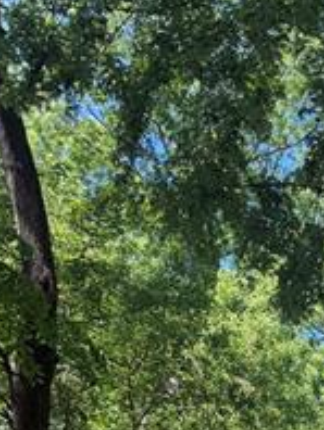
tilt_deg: -1.5
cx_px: 594
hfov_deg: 14.0
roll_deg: -1.3
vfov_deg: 17.4
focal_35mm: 93
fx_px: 1158
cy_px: 756
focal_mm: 6.76
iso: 100
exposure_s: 1/524
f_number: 1.78
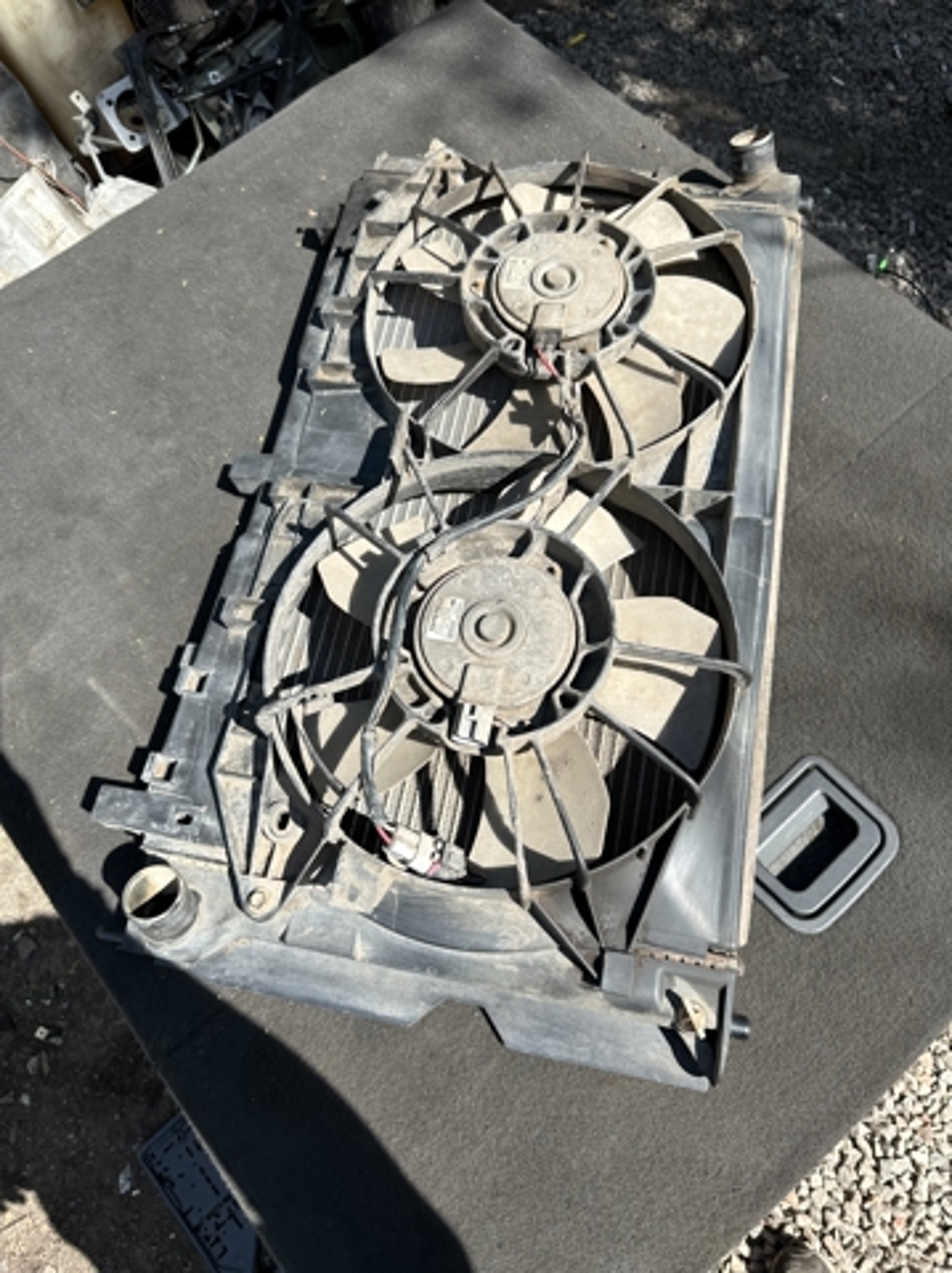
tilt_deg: -68.1
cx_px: 476
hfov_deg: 56.7
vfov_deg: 71.7
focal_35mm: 24
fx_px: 882
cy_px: 636
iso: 80
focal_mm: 6.86
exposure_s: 1/1949
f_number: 1.78
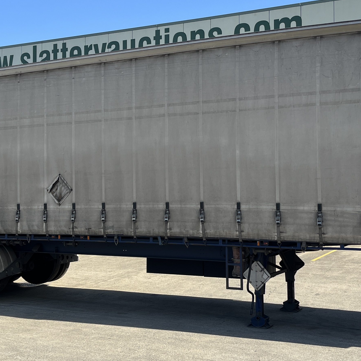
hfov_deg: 32.8
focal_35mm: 52
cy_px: 178
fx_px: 614
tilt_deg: +3.0
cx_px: 199
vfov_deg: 32.8
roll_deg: +0.2
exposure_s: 1/2137
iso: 50
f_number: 1.6
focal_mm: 5.1
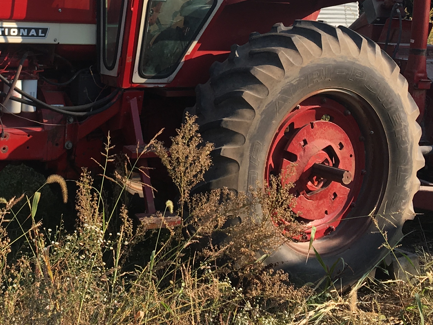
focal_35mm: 75
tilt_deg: +3.0
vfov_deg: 19.2
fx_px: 938
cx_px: 131
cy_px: 23
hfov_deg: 25.8
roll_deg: +2.8
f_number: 2.2
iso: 25
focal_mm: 4.15
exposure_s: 1/686
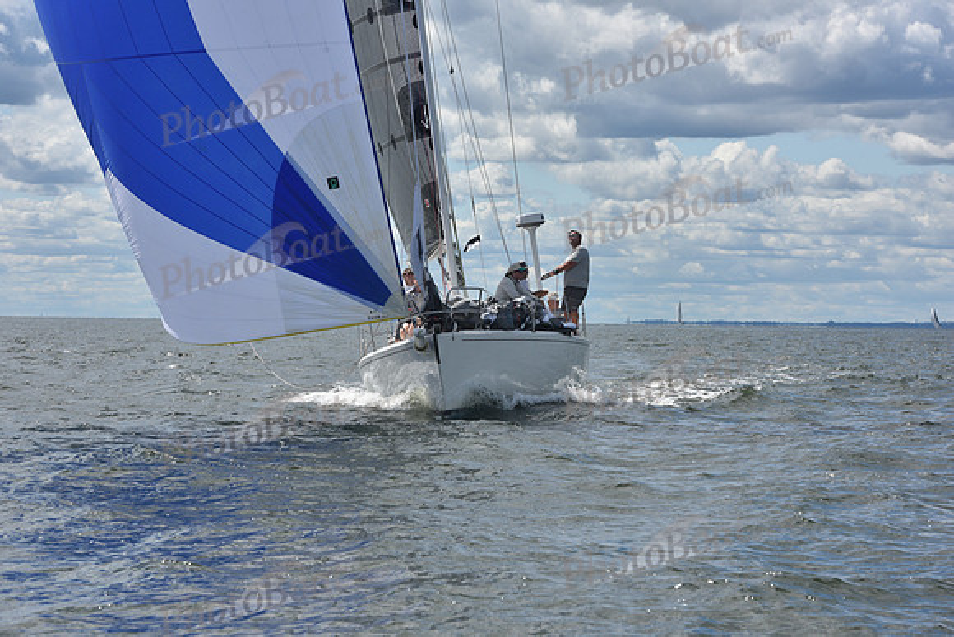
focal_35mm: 130
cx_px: 477
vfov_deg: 10.6
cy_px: 318
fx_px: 3446
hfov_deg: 15.8
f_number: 11
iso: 250
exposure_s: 1/800
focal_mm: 130
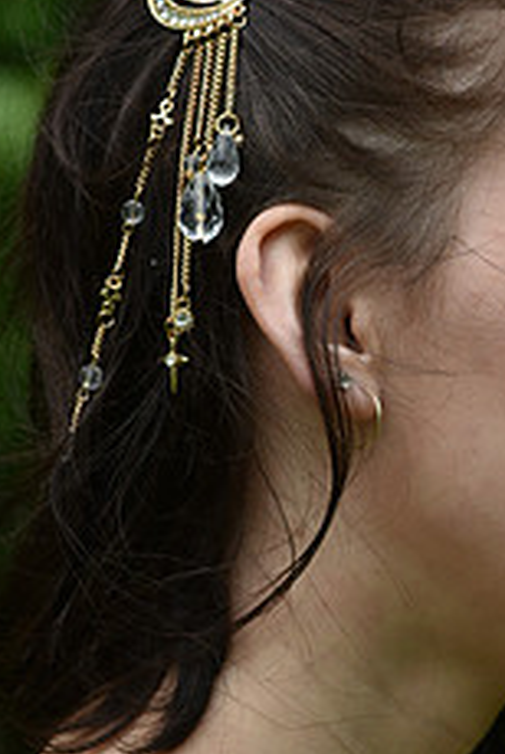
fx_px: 4489
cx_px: 582
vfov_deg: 9.6
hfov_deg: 6.4
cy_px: 351
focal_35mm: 214
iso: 200
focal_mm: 85
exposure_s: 1/500
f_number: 5.6
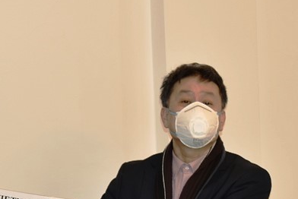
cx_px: 36
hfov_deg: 9.5
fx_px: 1784
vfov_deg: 6.4
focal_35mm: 215
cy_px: 226
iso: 400
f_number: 5.6
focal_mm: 55
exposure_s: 1/100
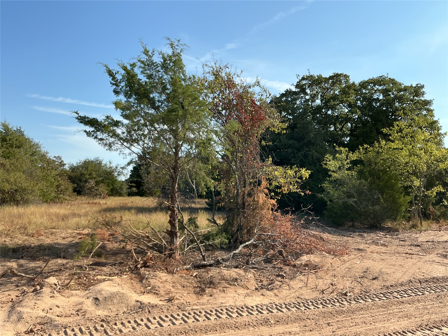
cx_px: 224
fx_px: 375
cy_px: 168
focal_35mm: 29
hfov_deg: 61.7
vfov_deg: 48.2
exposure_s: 1/1221
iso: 25
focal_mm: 3
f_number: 1.8
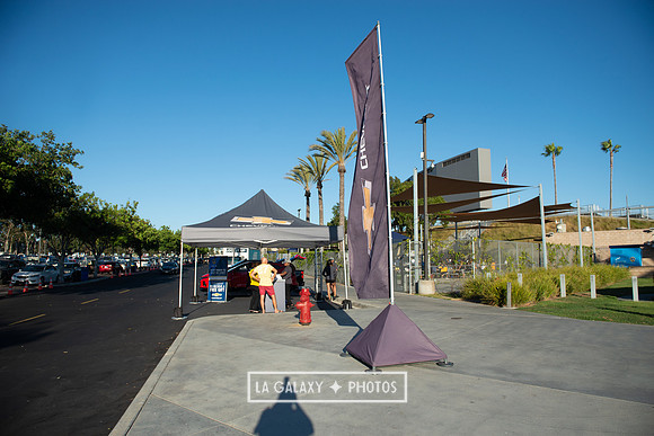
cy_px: 218
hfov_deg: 73.7
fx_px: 436
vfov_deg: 53.2
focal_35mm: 24
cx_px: 327
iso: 200
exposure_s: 1/2500
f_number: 4
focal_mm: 24
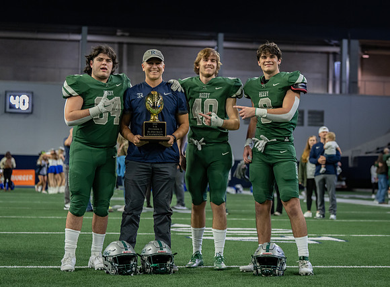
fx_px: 973
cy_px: 123
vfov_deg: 16.8
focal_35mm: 87
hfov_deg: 22.6
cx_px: 230
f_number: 2.8
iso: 1600
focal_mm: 70
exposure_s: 1/320
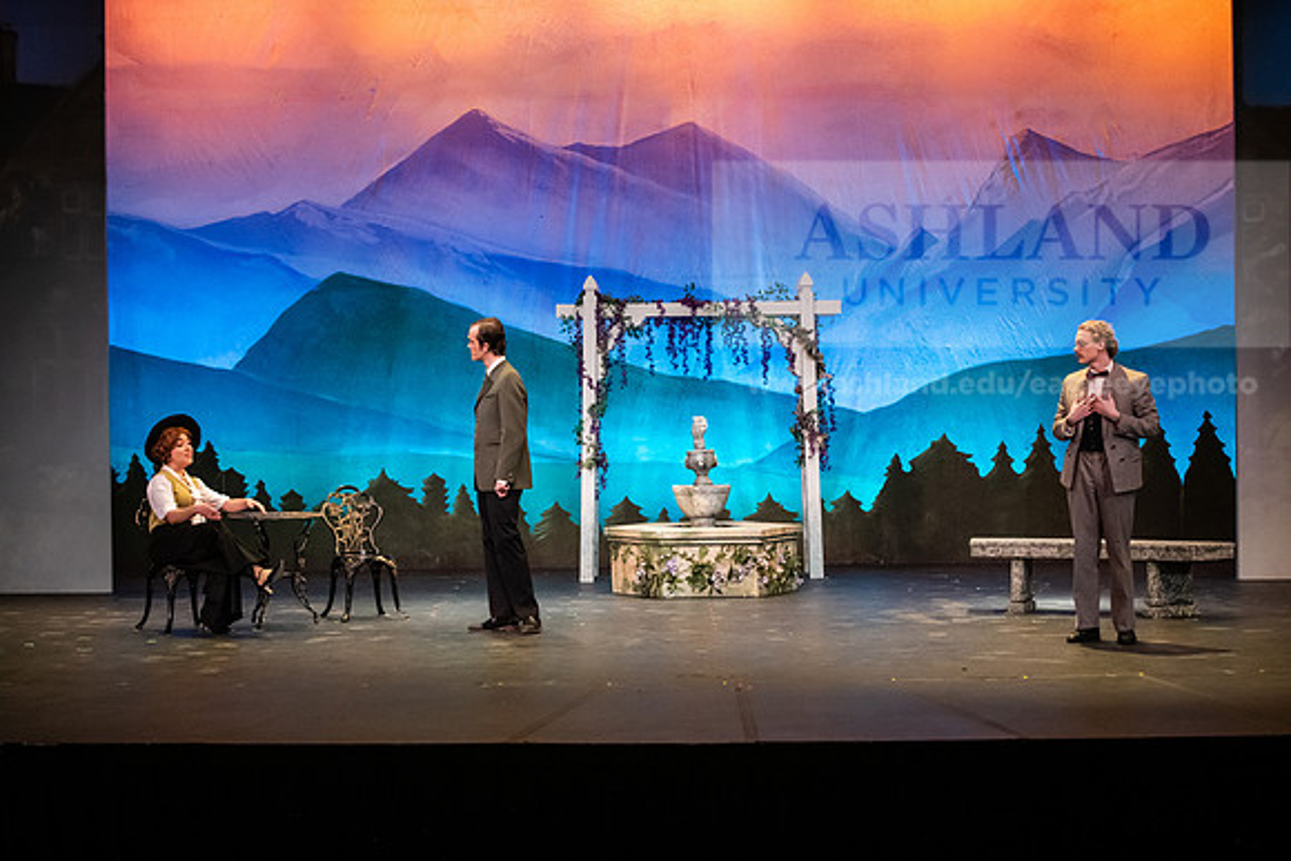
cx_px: 646
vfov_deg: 19.5
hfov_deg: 28.8
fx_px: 2511
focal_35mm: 70
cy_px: 430
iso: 4000
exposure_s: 1/320
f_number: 3.2
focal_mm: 70
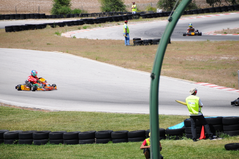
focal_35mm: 300
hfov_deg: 6.9
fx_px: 1989
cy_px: 80
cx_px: 120
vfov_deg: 4.6
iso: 400
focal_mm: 200
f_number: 5.6
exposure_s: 1/2000
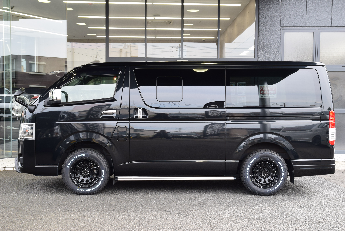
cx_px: 172
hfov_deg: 37.8
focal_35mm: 52
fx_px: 503
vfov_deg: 25.8
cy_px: 116
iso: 400
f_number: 9
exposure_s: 1/100
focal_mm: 35
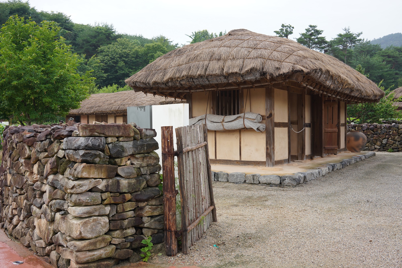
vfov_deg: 37.9
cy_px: 134
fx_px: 391
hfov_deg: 54.4
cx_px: 201
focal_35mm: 35
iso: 200
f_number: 10
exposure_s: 1/80
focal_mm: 35
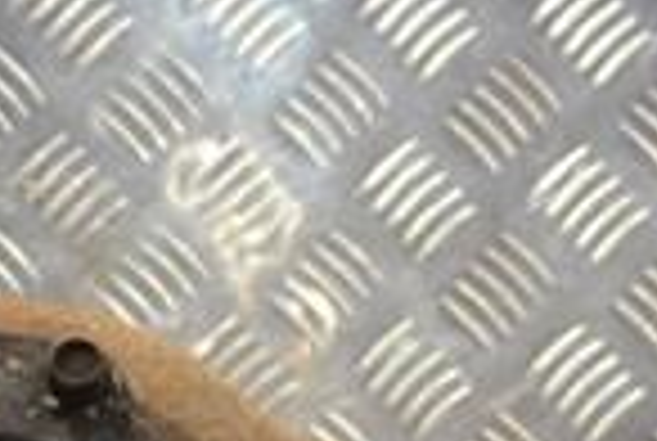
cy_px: 526
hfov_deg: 12.8
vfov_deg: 8.5
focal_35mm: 160
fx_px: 2926
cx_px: 508
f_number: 4.2
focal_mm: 26
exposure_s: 1/80
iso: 400
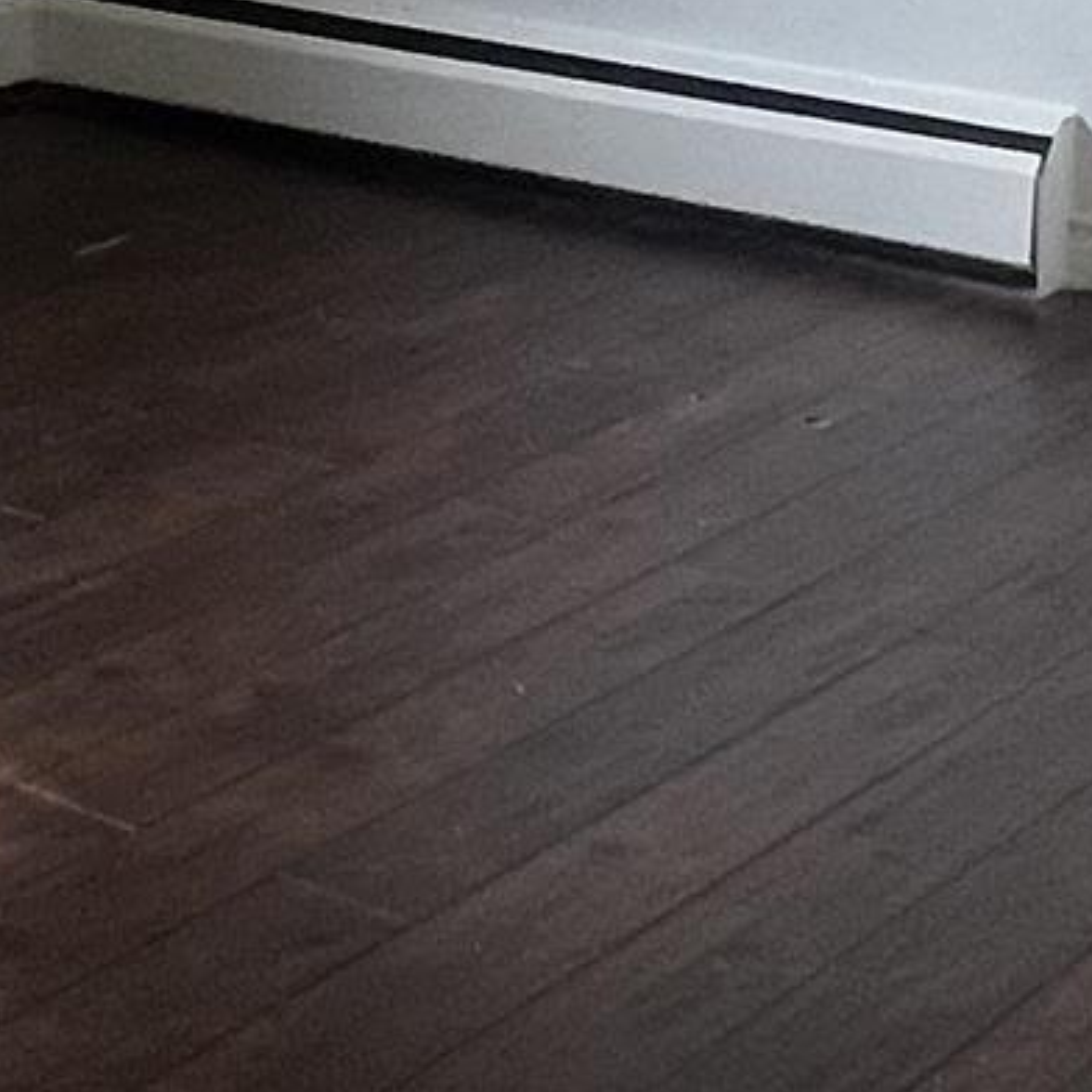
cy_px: -106
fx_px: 3212
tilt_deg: -10.6
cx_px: 281
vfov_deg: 18.6
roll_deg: +0.8
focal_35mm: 90
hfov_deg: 19.2
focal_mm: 1.57
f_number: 1.8
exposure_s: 1/99
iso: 100
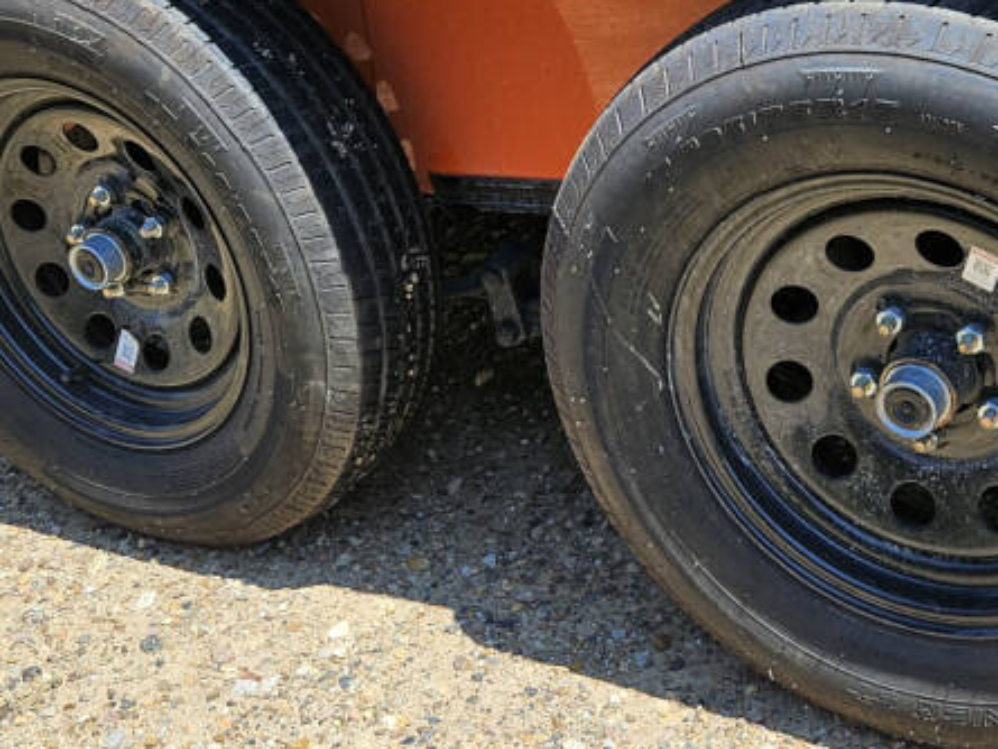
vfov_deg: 23.4
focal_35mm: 62
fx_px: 1788
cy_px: 175
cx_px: 628
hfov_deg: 31.0
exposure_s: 1/1205
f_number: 1.8
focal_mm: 5.4
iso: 25
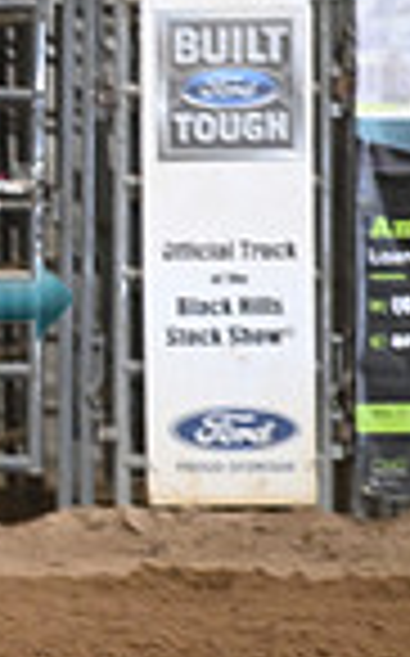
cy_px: 295
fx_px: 14546
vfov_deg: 2.6
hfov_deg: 1.6
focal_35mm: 812
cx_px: -820
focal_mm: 200
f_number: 3.2
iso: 2500
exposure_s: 1/250
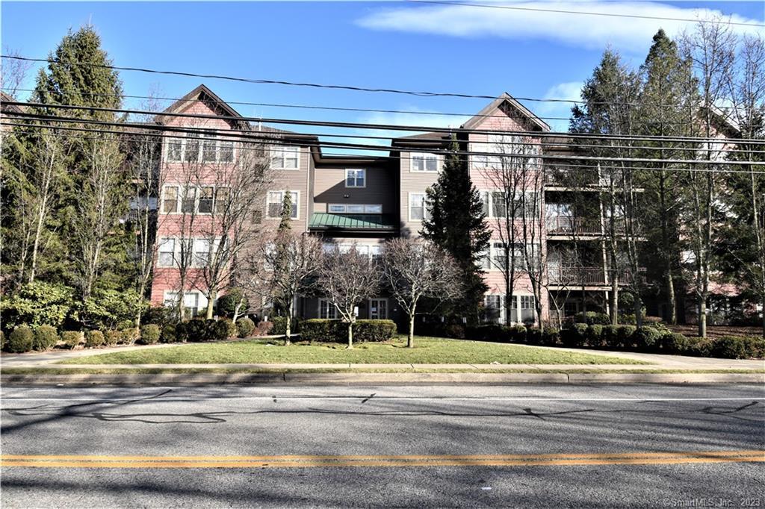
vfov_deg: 59.5
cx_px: 382
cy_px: 254
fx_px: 446
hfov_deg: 81.2
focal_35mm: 21
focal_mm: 14
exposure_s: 1/250
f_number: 8
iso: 160
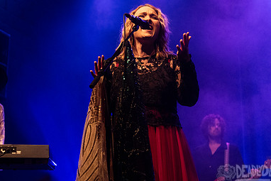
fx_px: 572
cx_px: 95
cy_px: 52
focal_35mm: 76
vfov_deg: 17.9
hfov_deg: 26.5
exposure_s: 1/125
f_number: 3.2
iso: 2500
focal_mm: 50
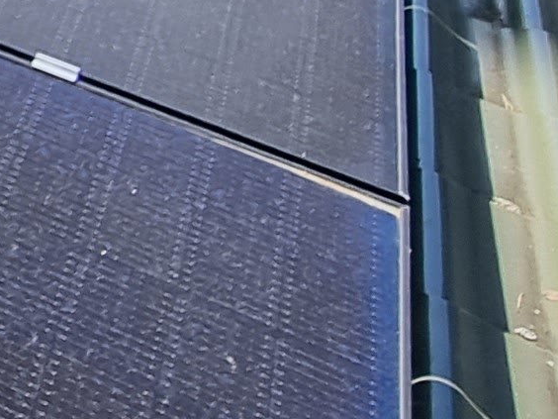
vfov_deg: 14.5
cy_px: -270
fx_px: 1499
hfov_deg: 14.3
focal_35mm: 93
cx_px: -779
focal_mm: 2.2
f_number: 2.2
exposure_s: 1/970
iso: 50
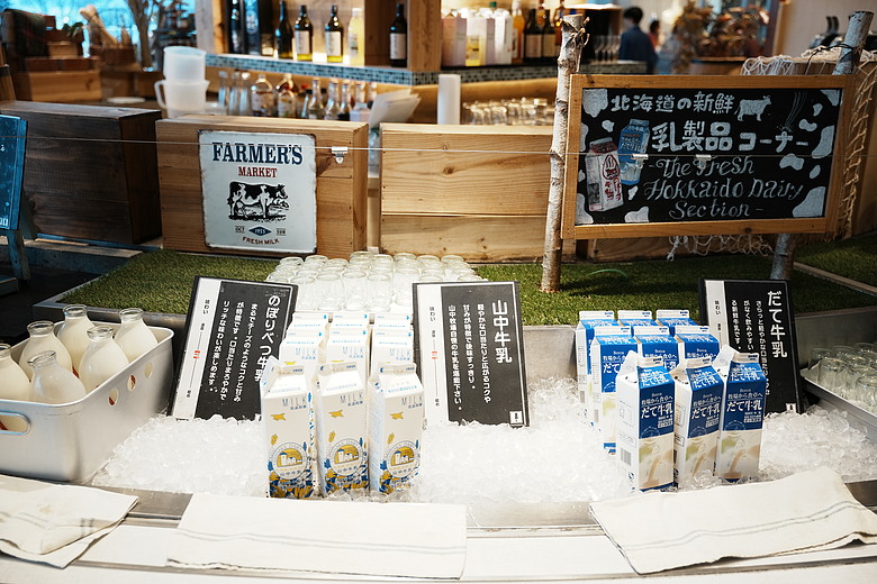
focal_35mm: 35
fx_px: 853
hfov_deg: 54.4
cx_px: 438
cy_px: 292
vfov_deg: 37.9
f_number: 2.8
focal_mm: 35
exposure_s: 1/40
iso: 250
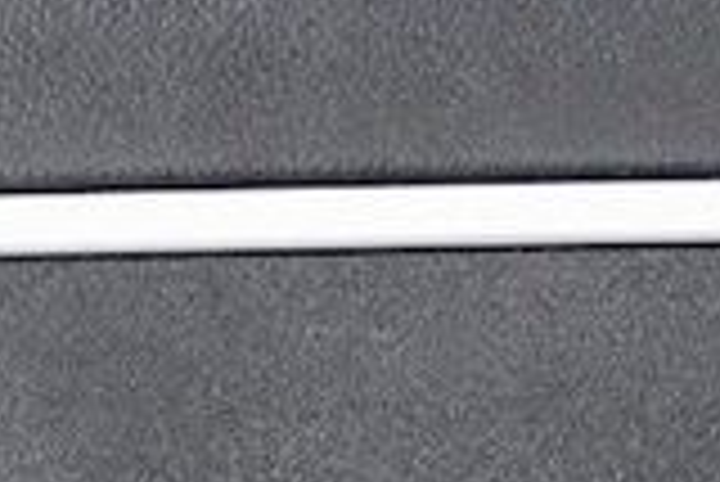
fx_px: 8588
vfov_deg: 3.2
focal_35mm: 429
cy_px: 1065
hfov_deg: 4.8
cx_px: 878
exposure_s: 1/320
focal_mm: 45
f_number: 4.5
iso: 2500
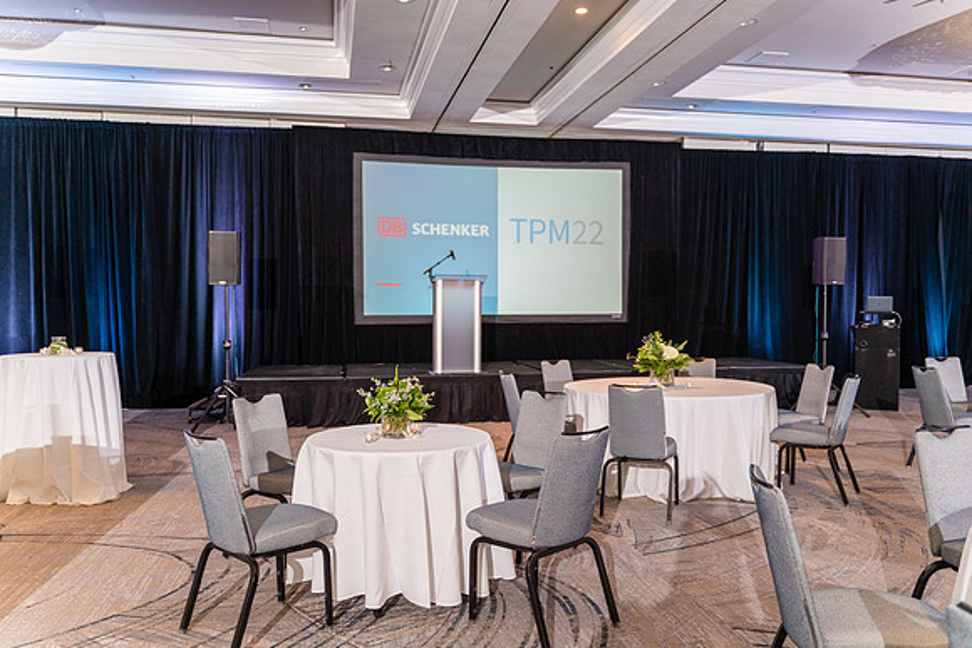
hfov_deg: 65.5
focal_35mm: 28
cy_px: 324
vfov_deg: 46.4
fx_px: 756
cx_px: 486
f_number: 2.8
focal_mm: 28
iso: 1600
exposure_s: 1/250
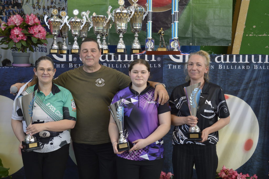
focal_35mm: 45
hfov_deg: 43.6
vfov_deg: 29.8
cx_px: 134
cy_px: 90
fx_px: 336
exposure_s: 1/60
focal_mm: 30
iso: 400
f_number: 4.2
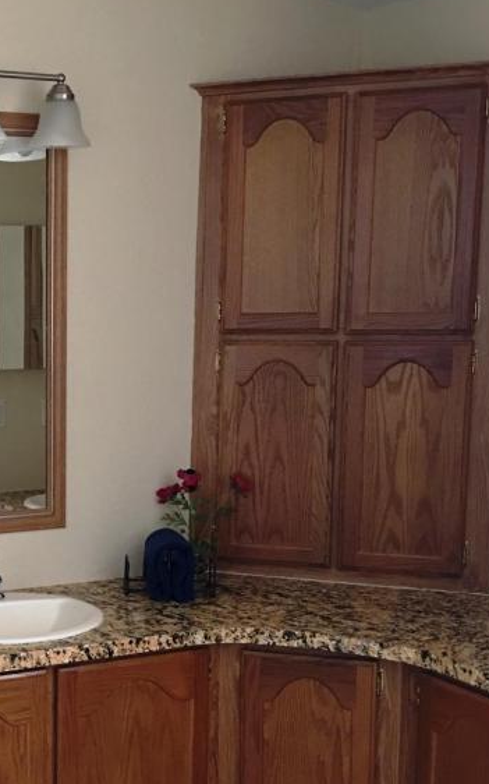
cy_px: 476
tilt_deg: -7.2
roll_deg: +0.1
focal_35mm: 56
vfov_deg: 36.1
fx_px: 1195
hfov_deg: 21.9
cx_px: -49
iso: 100
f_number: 2.2
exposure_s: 1/8
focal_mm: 4.15
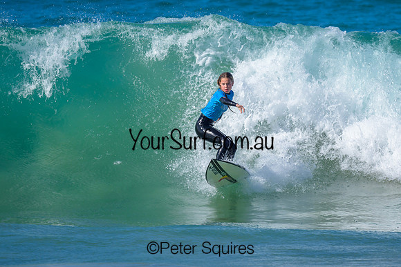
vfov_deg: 1.3
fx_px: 12237
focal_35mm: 1098
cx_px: 245
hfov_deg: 1.9
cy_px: 95
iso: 320
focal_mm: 800
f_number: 6.3
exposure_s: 1/2000
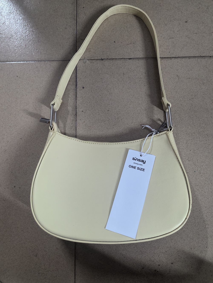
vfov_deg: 65.3
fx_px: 221
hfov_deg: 51.4
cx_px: 106
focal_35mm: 27
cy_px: 142
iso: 250
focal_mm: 5.72
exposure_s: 1/40
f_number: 2
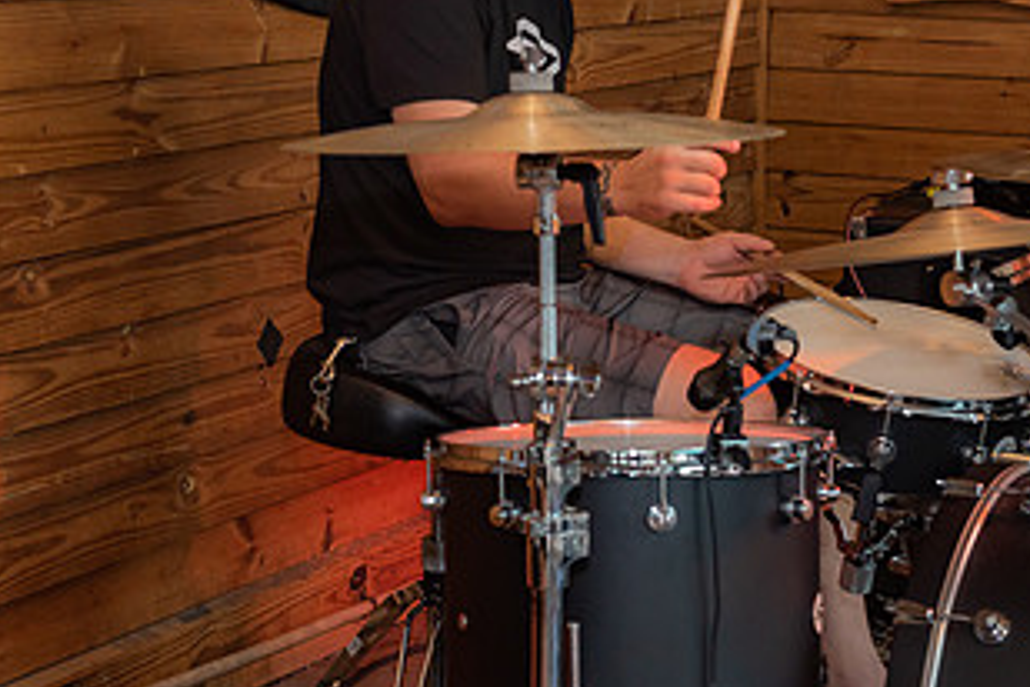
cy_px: 282
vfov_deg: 15.2
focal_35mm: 90
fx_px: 2575
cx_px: 473
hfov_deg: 22.6
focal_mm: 48
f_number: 5.6
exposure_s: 1/160
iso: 800
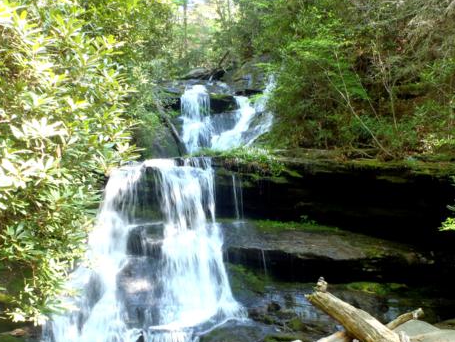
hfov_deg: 46.8
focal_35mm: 40
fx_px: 526
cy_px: 231
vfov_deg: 35.6
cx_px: 221
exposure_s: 1/15
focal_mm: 5
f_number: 3.9
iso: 200
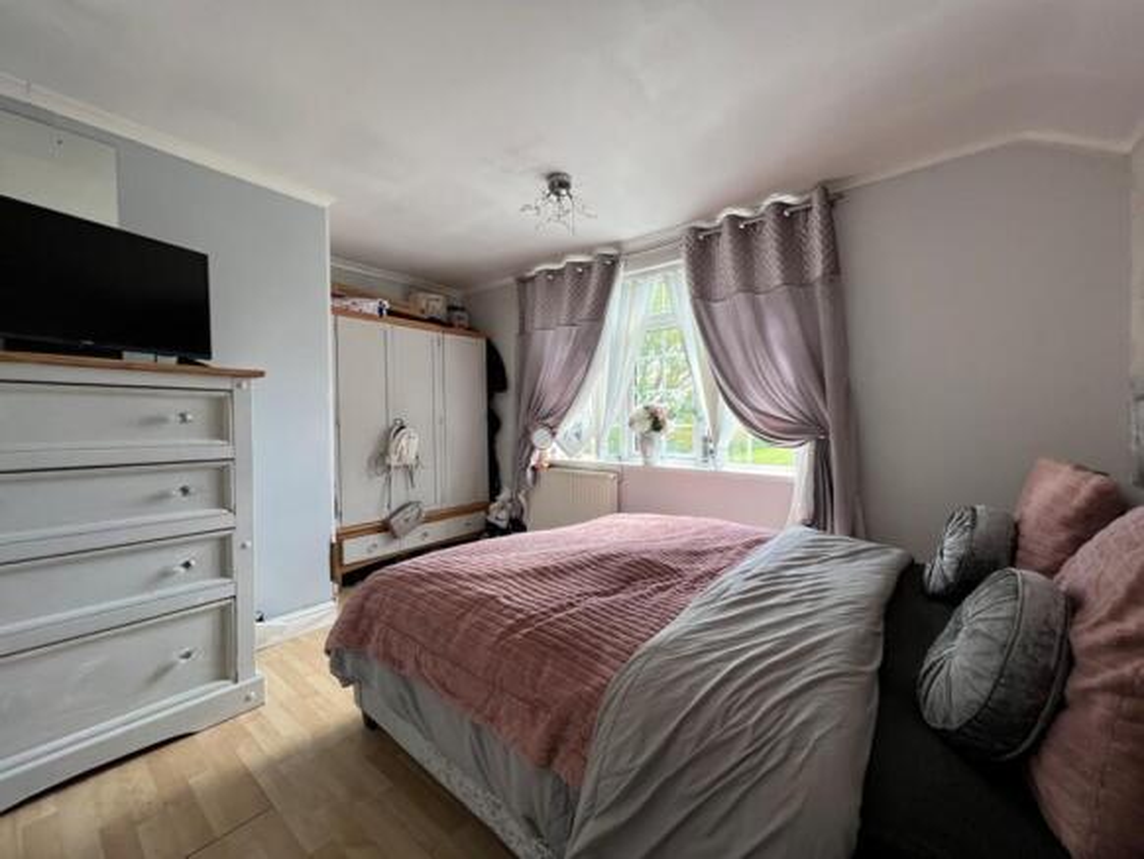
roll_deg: +0.1
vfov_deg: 90.0
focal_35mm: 13
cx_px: 572
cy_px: 430
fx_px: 430
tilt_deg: -2.1
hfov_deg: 106.2
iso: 50
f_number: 1.8
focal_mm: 1.57
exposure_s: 1/99
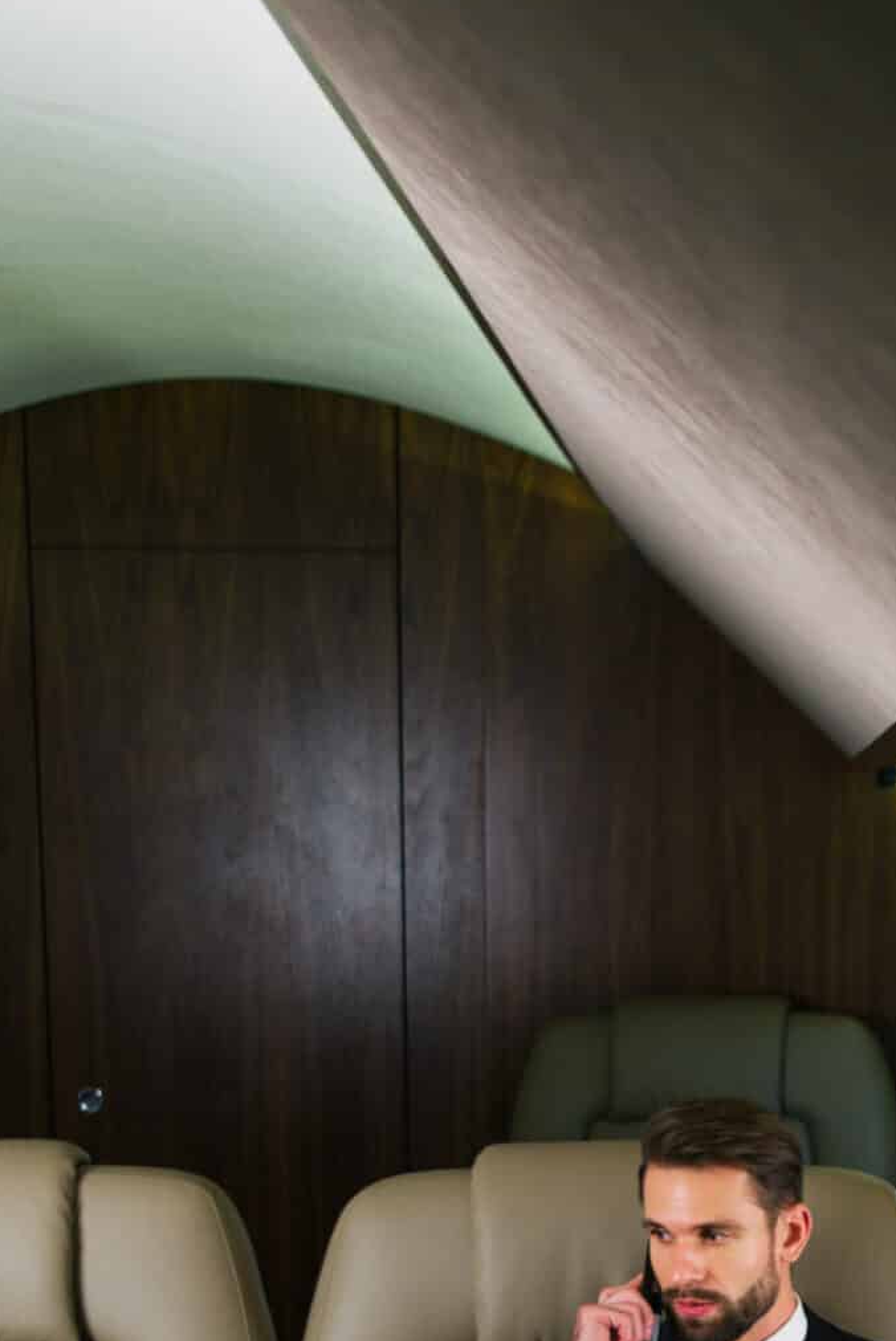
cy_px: 1472
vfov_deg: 22.3
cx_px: 850
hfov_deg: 15.7
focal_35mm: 86
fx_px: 3206
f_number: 2.8
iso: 250
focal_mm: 34
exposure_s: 1/125
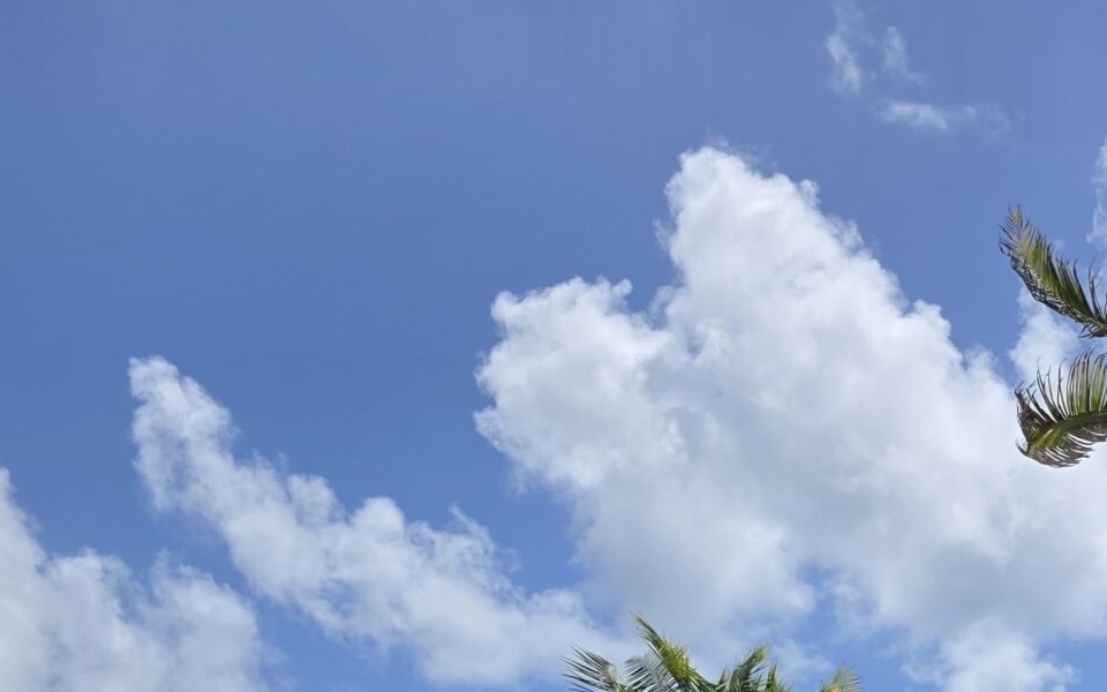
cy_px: 1054
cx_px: 1054
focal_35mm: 65
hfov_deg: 29.8
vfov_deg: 17.8
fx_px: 1961
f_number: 1.7
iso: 50
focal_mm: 6.3
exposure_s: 1/7944
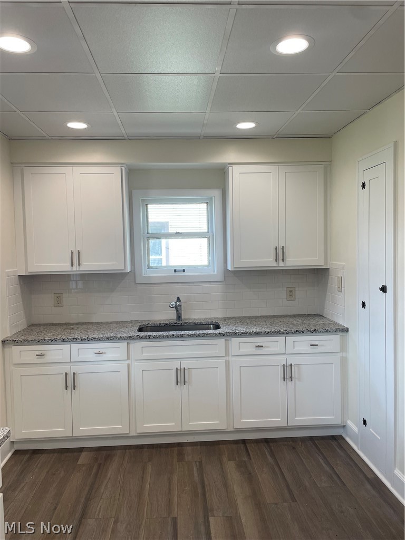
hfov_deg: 53.1
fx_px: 406
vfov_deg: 67.3
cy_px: 270
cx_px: 202
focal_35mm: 26
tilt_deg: -2.2
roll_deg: +2.7
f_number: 1.6
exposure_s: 1/120
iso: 40
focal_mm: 4.2
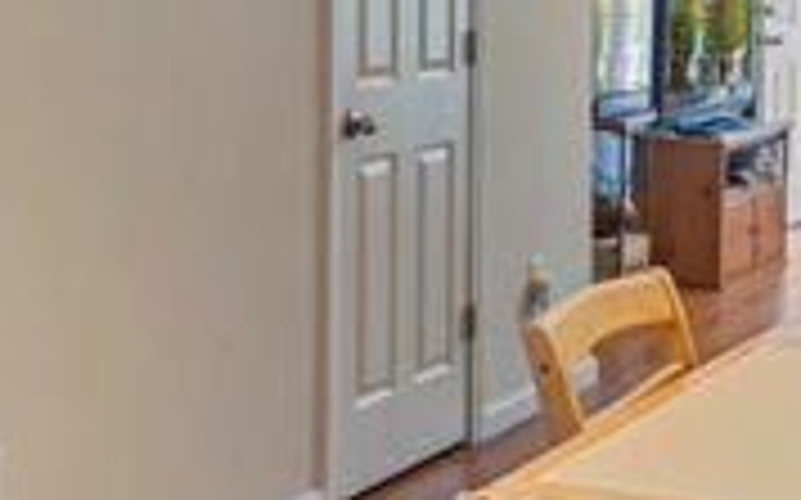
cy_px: -59
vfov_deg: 14.6
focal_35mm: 87
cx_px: 603
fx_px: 1898
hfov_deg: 23.6
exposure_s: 1
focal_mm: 19
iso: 400
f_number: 8
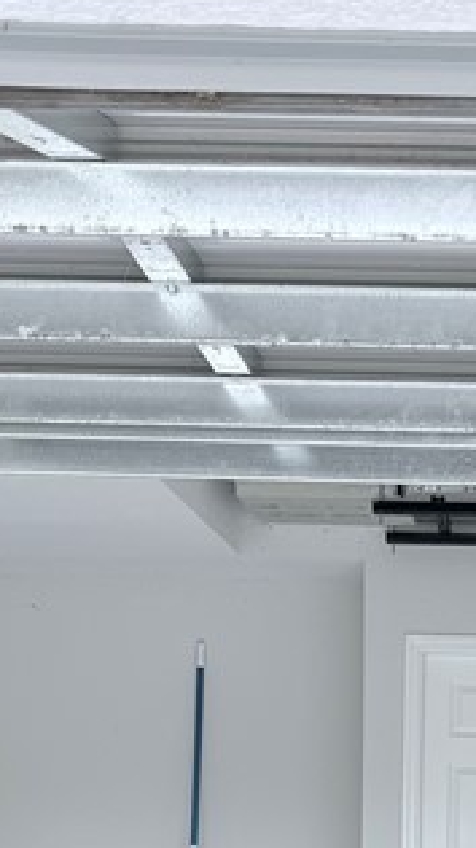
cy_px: 891
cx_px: 570
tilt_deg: +0.3
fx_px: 2066
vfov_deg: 22.1
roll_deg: -0.6
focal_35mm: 92
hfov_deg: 12.8
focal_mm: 5.96
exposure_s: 1/121
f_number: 1.6
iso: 50
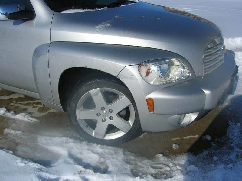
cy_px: 90
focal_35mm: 34
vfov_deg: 41.8
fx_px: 238
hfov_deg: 54.0
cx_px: 121
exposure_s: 1/1000
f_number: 4.9
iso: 50
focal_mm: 5.7
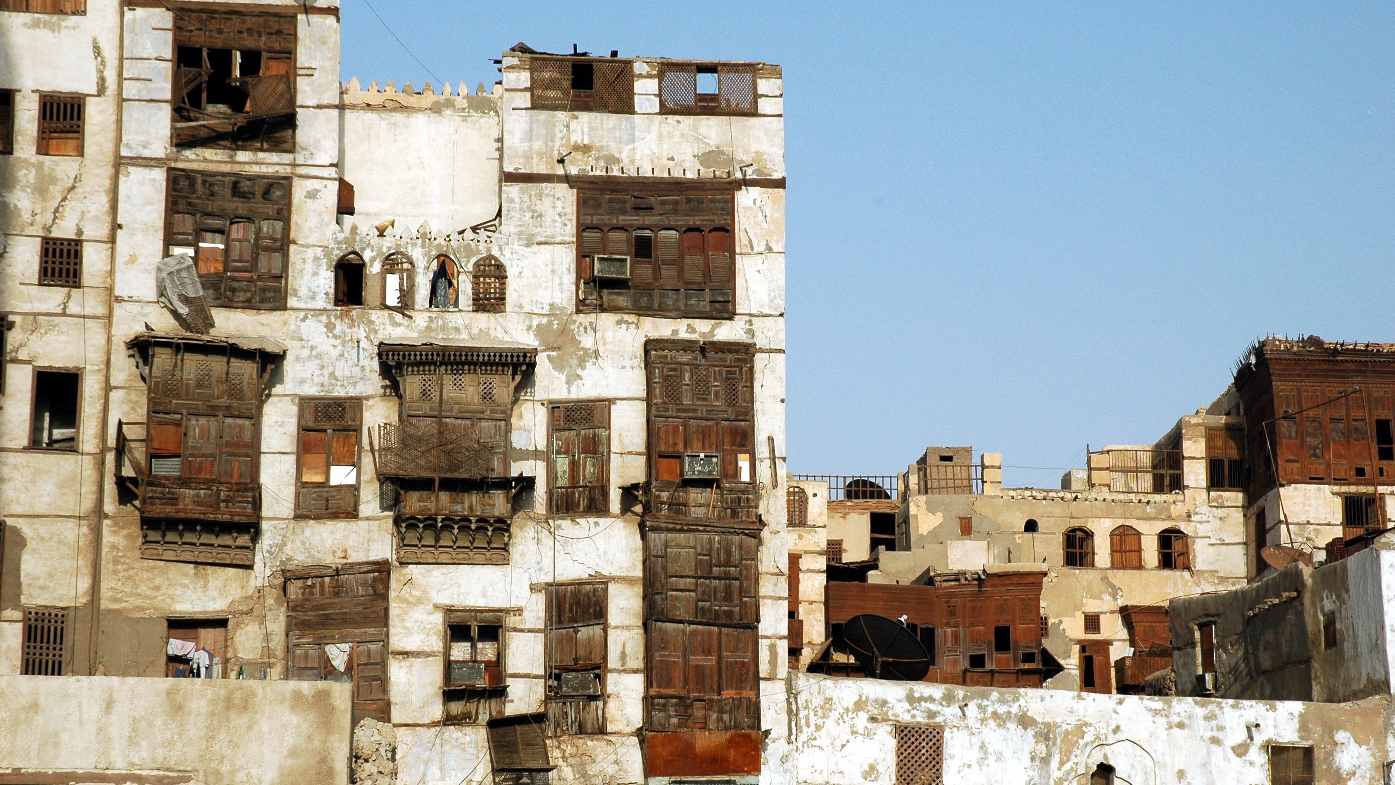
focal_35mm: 87
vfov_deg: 14.0
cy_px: 453
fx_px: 3201
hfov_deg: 24.6
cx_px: 698
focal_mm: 55
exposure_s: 1/640
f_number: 11
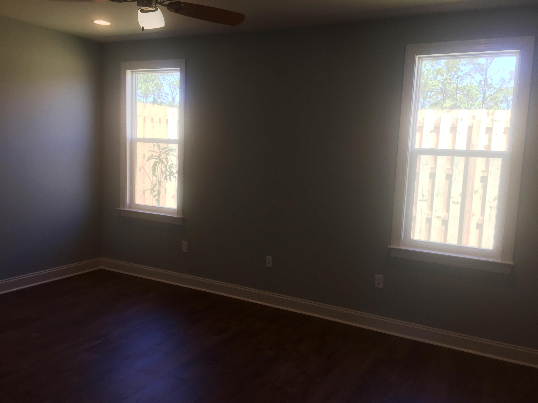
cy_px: 202
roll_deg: -3.3
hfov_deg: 61.7
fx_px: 451
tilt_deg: -6.0
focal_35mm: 29
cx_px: 269
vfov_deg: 48.2
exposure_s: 1/120
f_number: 2.2
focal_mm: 4.15
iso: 40
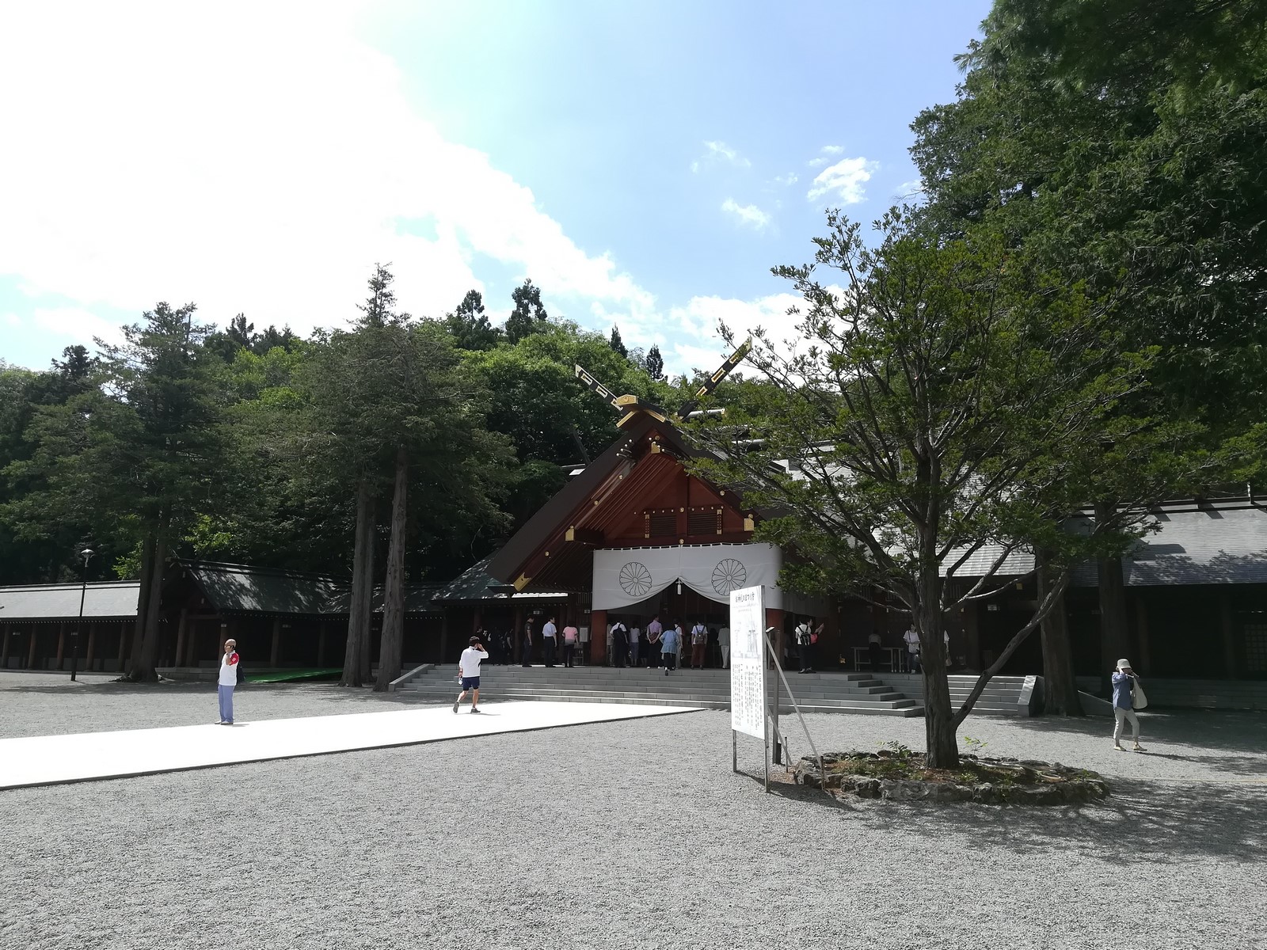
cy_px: 475
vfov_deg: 53.1
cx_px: 634
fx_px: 952
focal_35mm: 26
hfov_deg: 67.3
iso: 50
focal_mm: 3.83
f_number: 2.2
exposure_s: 1/881
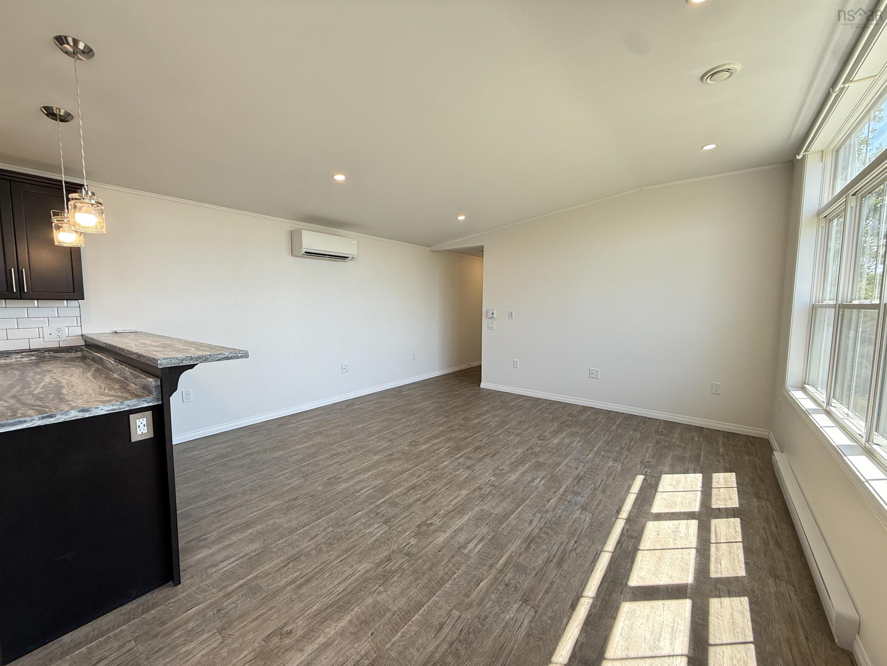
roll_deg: -0.7
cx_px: 444
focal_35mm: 14
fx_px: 359
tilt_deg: -4.6
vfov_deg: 85.7
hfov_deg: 102.1
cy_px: 333
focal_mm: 2.22
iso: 64
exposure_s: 1/120
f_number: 2.2
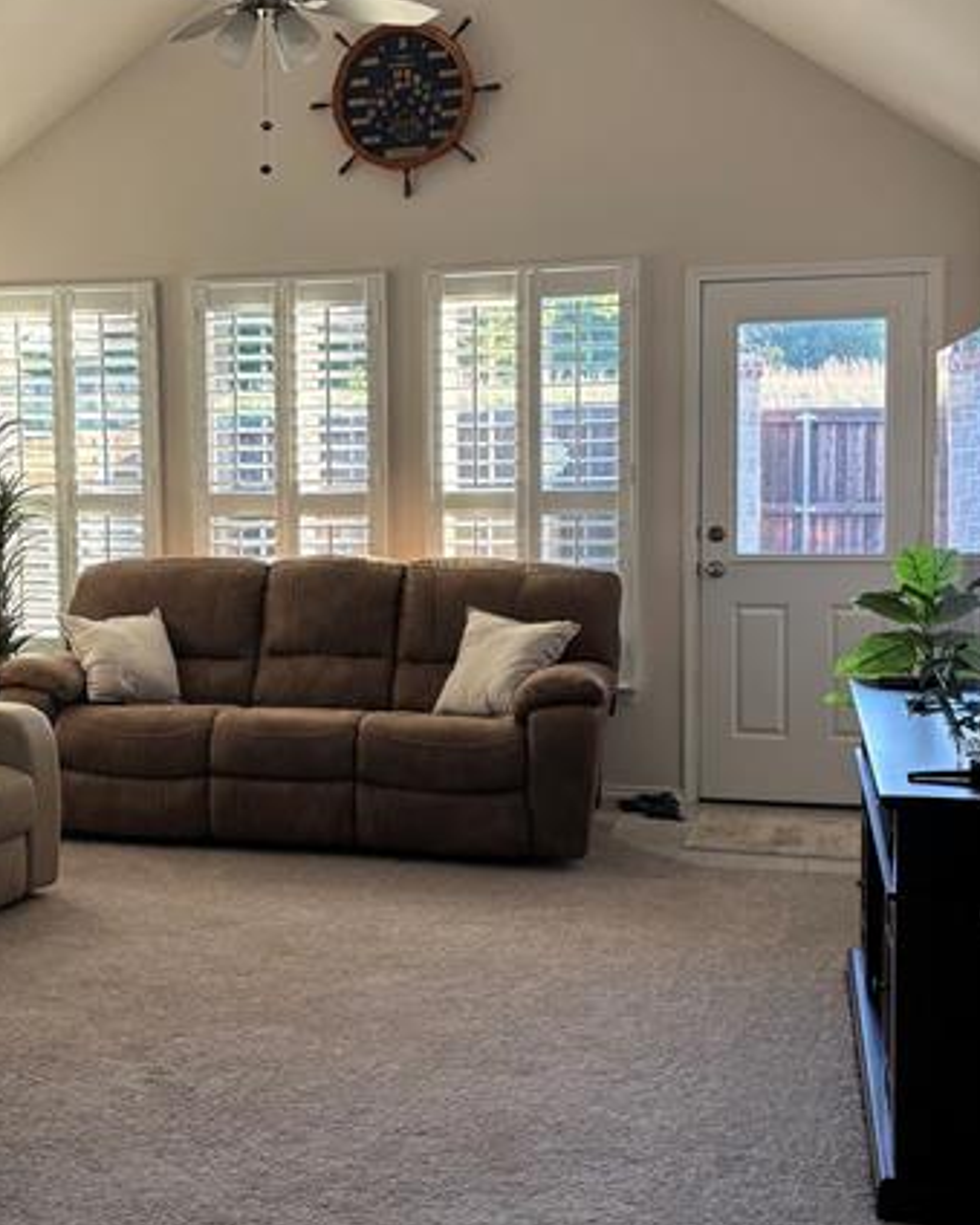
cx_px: 260
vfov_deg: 40.3
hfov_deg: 32.2
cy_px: 578
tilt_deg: -4.9
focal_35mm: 46
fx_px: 1668
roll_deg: +0.1
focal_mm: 5.96
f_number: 1.6
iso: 80
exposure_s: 1/60
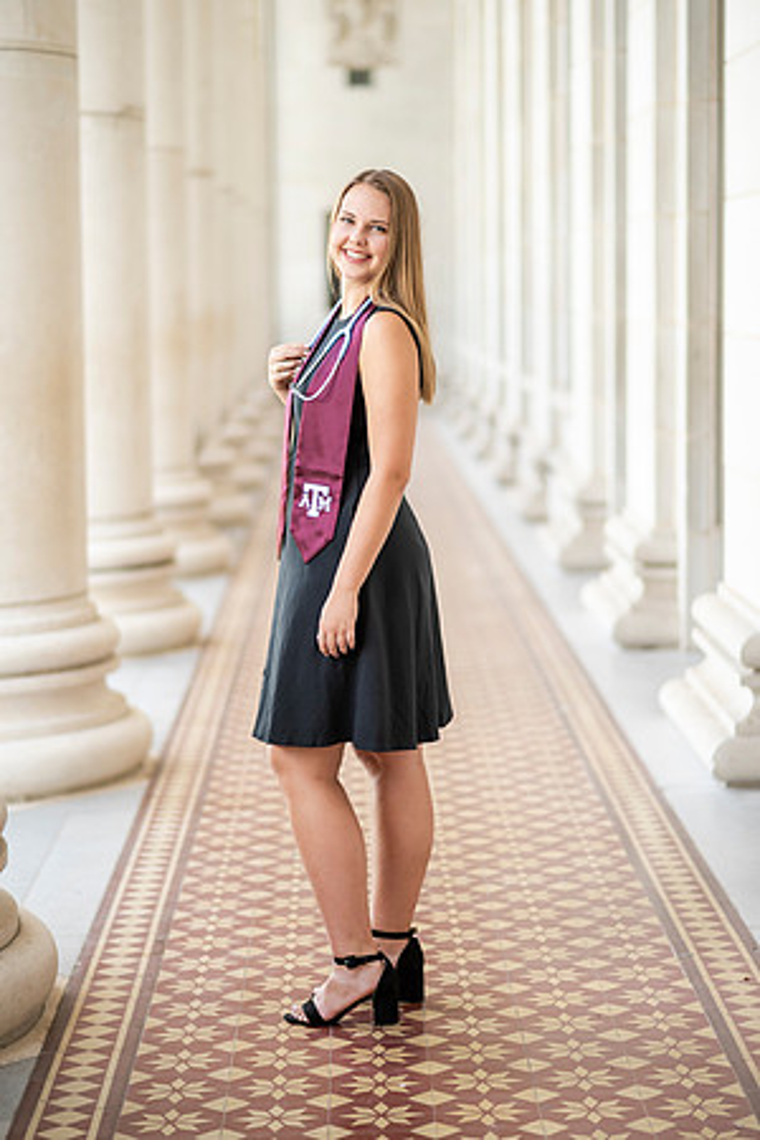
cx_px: 380
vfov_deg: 23.9
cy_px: 570
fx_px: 2691
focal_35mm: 85
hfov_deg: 16.1
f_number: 1.8
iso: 400
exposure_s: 1/1000
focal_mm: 85
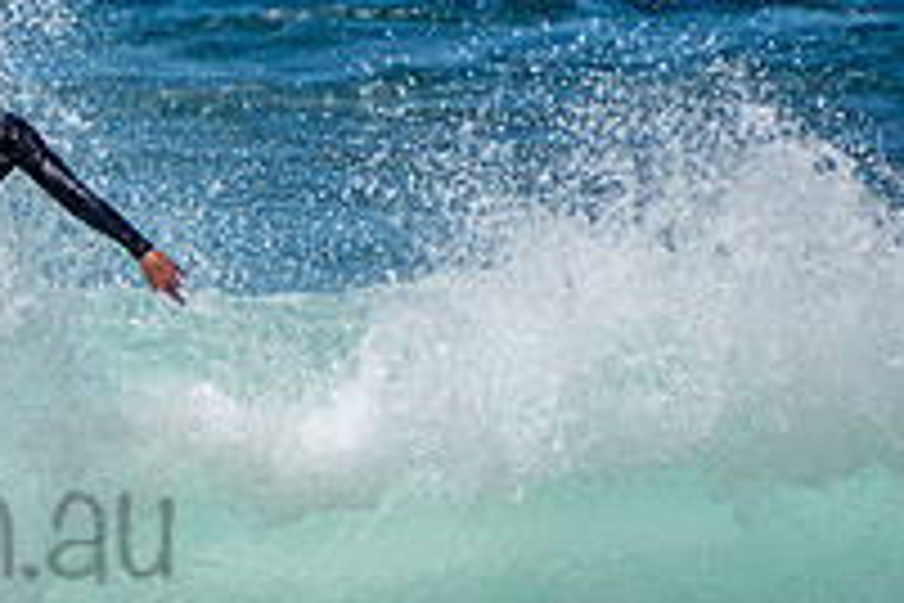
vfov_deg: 0.8
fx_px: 43539
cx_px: -301
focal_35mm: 1734
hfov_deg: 1.2
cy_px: 475
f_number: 5.6
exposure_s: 1/2000
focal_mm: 400
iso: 280
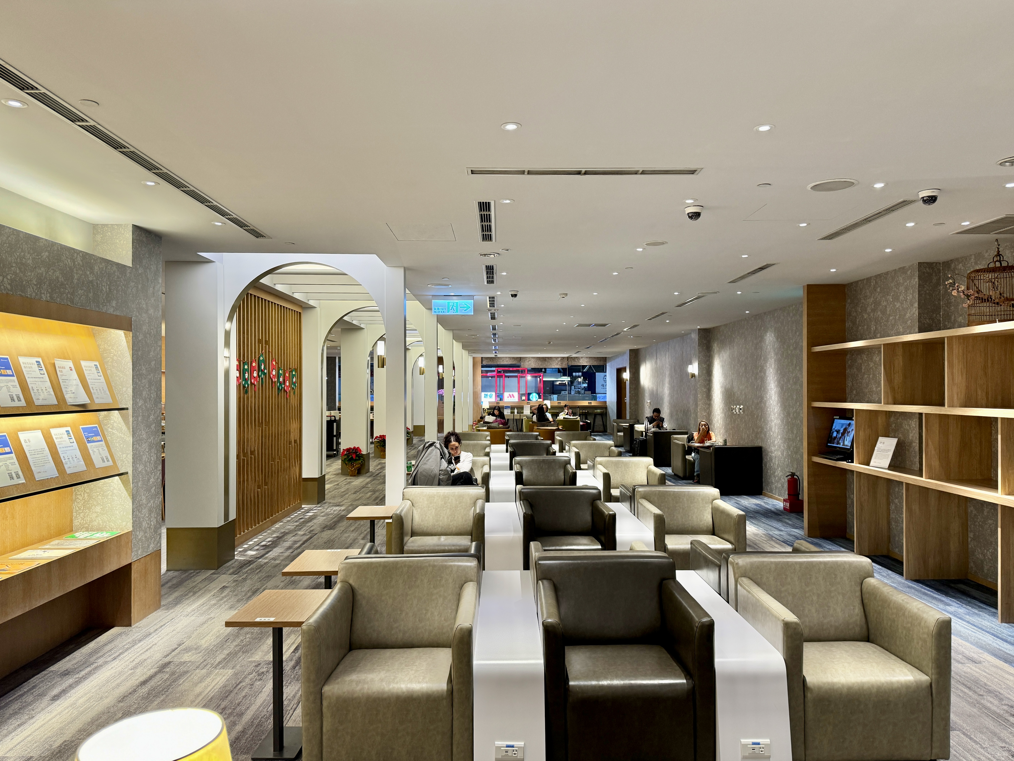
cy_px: 380
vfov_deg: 56.8
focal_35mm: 24
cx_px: 507
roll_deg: -1.0
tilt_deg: -0.1
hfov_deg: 71.6
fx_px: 703
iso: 160
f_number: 1.78
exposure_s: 1/60
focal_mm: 6.86
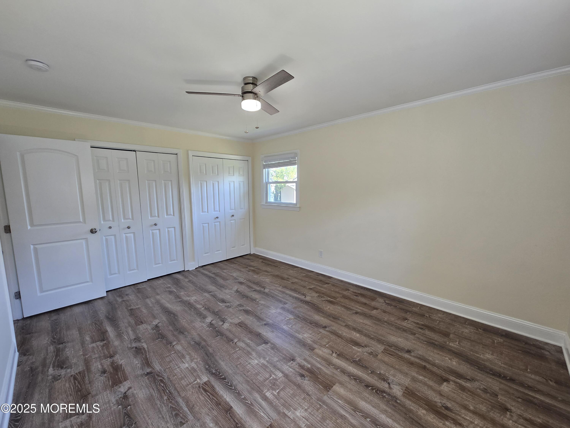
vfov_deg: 89.9
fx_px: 214
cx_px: 285
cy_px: 214
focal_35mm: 13
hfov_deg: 106.2
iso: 64
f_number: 2.2
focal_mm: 2.2
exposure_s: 1/60
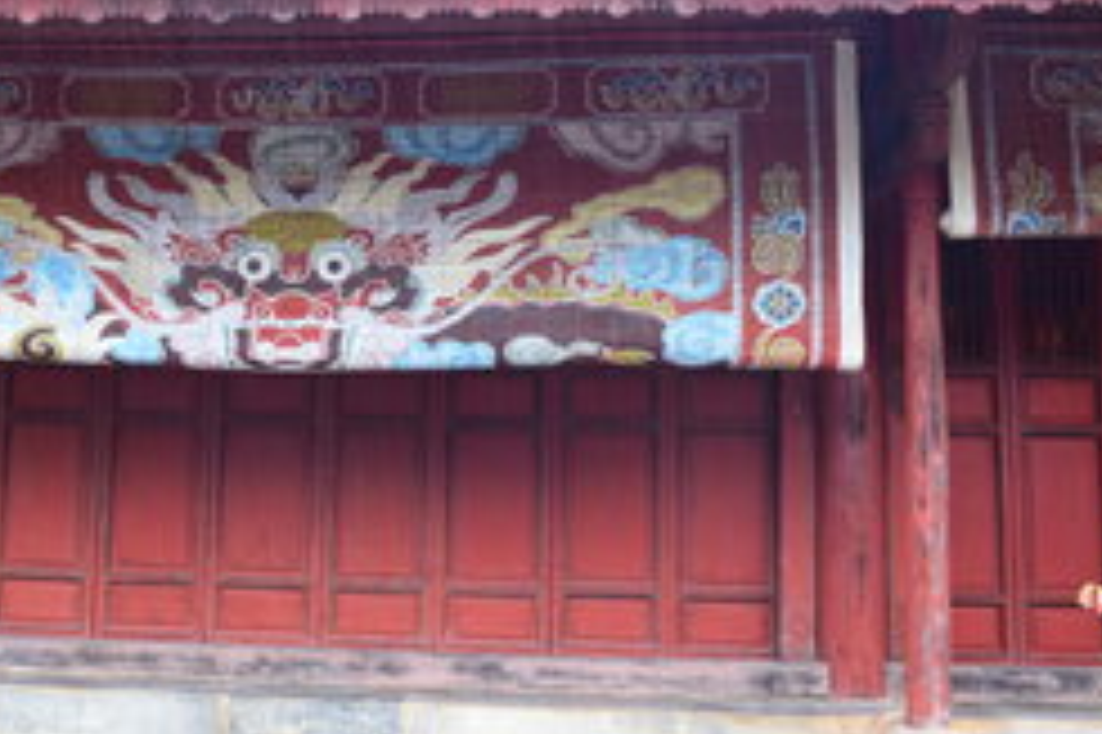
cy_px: 367
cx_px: 265
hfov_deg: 39.2
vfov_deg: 27.5
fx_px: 1499
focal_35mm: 49
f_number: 6.3
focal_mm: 20
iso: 500
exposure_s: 1/15
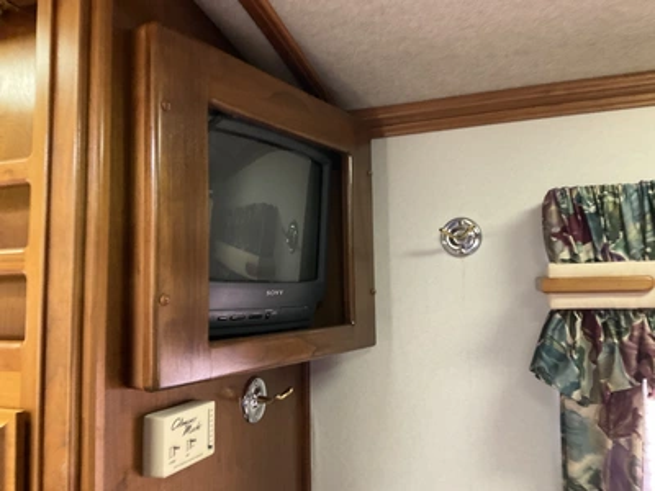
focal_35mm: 29
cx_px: 328
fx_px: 549
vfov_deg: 48.2
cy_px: 246
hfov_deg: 61.7
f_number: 1.8
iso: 250
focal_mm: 3
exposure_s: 1/60
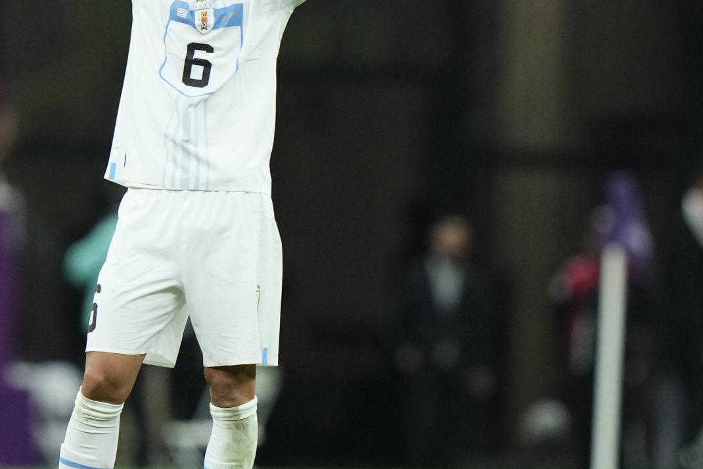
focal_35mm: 1077
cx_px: 176
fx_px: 21027
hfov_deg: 1.9
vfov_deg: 1.3
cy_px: 199
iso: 2500
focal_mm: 400
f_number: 3.2
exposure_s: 1/1600
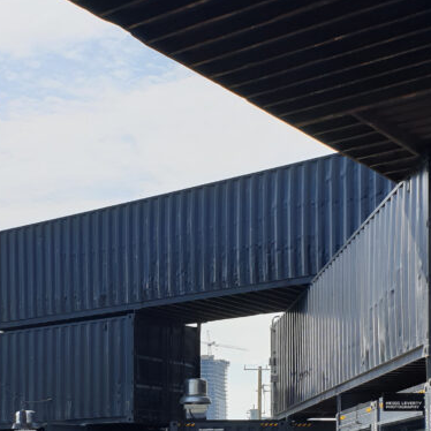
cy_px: 263
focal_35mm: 63
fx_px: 887
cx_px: 158
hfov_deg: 27.2
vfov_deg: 27.2
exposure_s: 1/2375
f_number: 2.4
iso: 50
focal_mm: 4.3
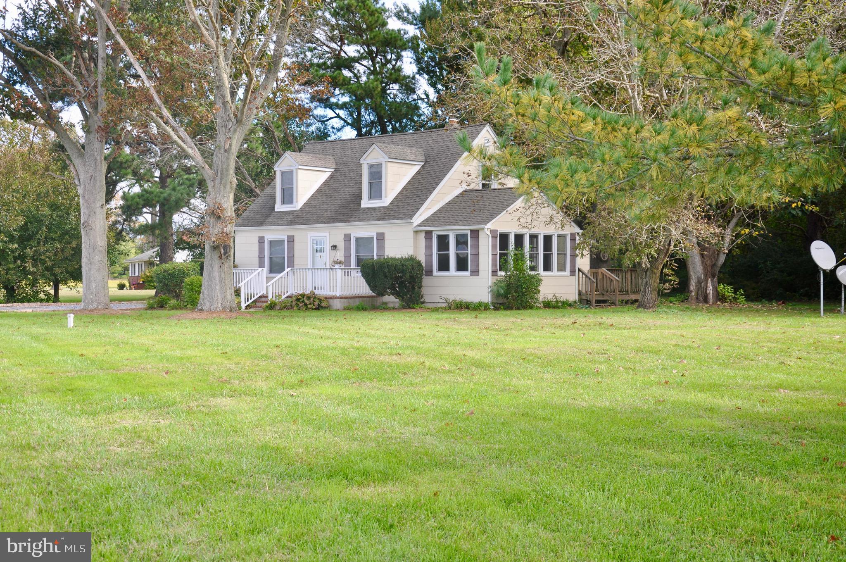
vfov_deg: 25.7
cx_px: 423
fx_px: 1232
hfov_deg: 37.9
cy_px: 281
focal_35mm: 52
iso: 200
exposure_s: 1/200
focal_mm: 35
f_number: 7.1
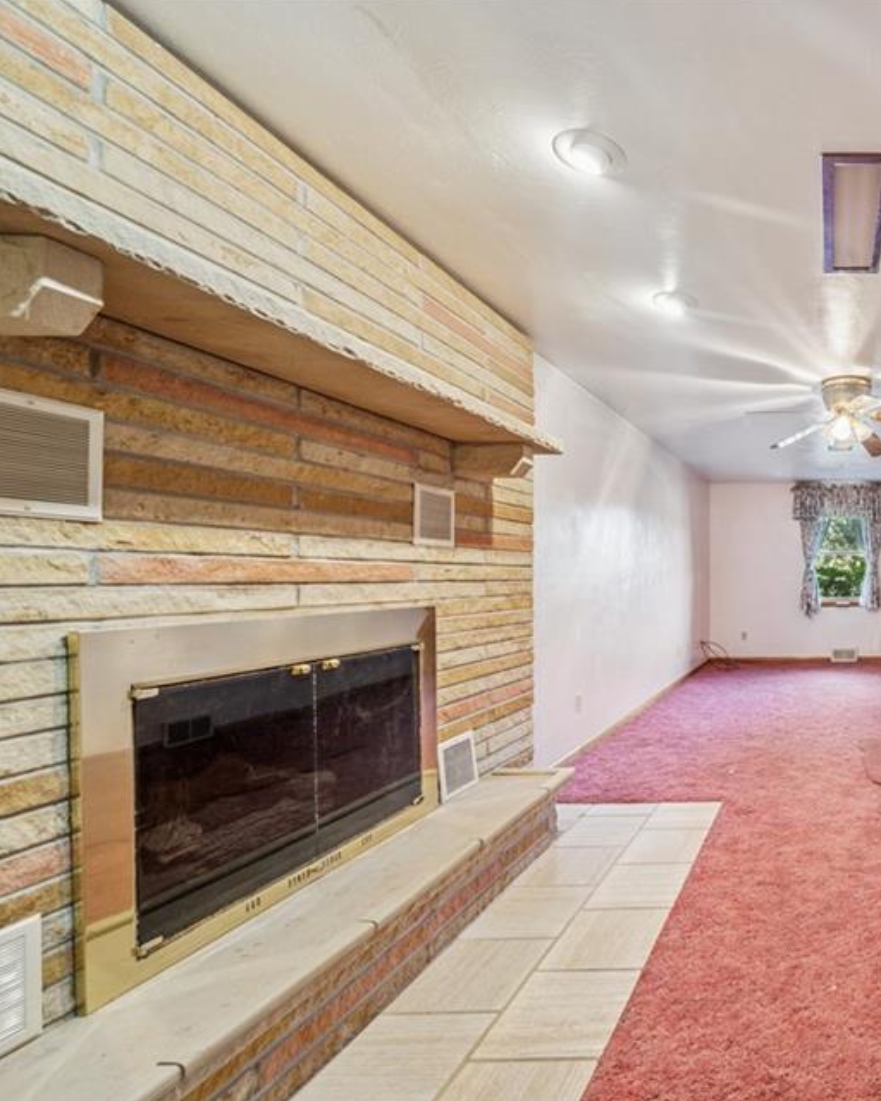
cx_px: 850
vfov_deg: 86.3
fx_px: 587
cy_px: 580
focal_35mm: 18
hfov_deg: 58.4
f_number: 5.6
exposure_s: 1/2.5
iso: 125
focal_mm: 12
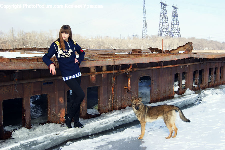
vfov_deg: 29.8
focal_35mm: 45
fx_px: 281
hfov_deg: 43.6
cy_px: 75
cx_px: 112
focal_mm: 30
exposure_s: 1/400
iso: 100
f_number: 5.6
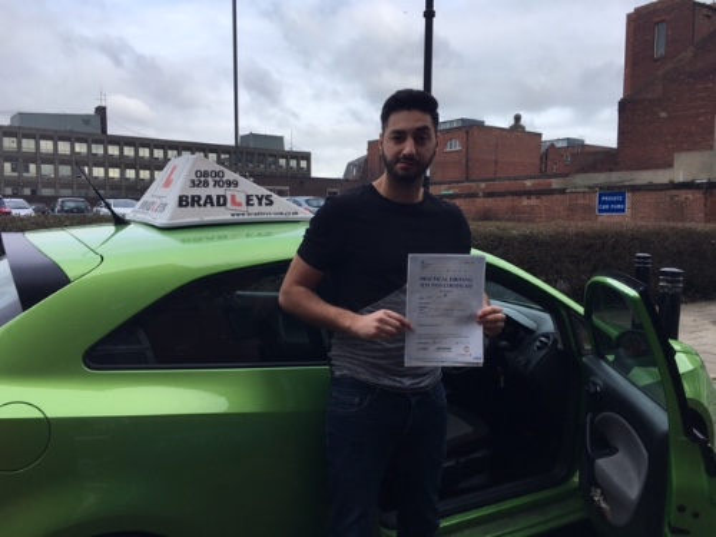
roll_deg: -1.0
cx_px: 358
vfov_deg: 48.2
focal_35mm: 29
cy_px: 268
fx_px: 600
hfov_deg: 61.7
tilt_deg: -3.9
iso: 25
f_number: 2.2
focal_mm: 4.15
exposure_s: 1/769
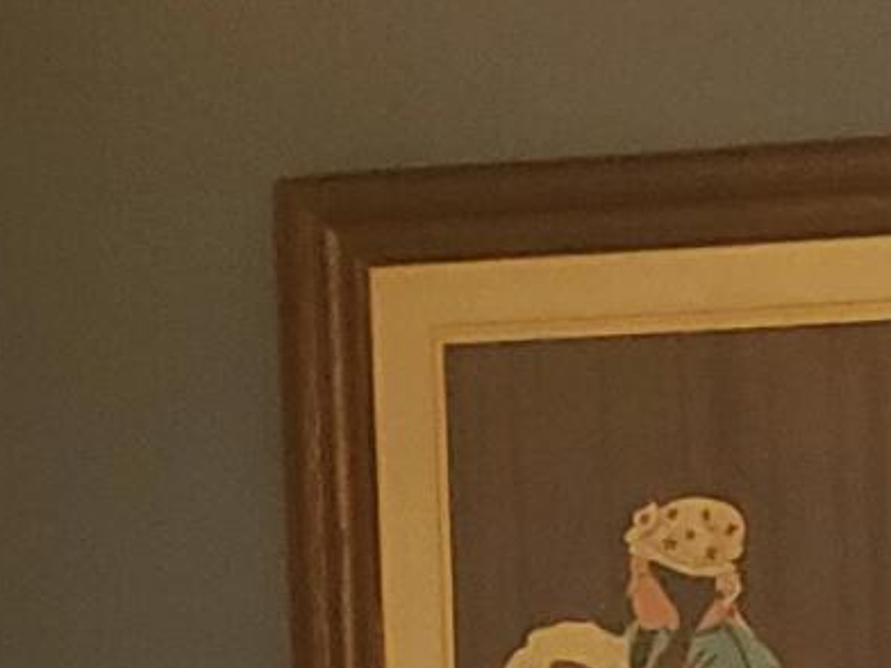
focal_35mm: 199
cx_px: 759
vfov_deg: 7.2
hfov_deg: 9.9
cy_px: 1331
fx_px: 5122
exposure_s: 1/40
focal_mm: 4.3
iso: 320
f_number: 2.4
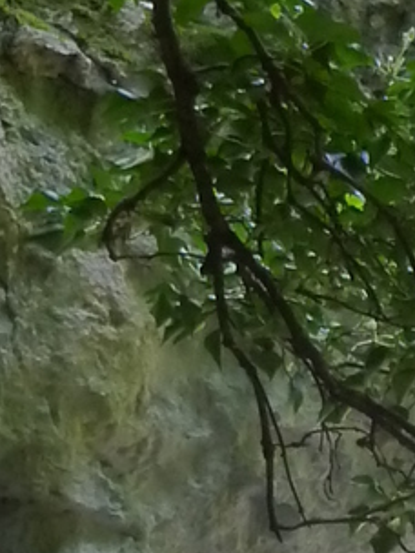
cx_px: 602
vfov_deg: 13.5
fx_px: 2270
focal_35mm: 142
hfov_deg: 10.1
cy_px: 653
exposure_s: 1/50
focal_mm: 4.3
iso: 400
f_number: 3.3
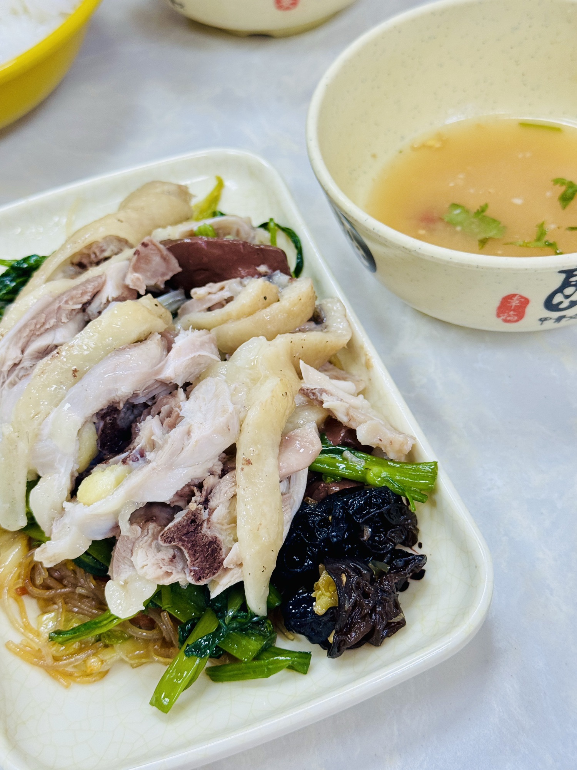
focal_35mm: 48
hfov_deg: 30.3
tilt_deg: -49.1
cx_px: 288
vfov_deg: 39.7
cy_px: 385
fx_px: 1067
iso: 100
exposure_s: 1/100
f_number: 1.78
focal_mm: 6.76
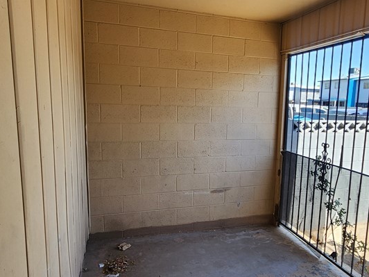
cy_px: 144
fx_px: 266
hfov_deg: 68.9
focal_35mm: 25
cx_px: 216
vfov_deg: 54.9
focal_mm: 2.2
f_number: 2.2
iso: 50
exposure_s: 1/224
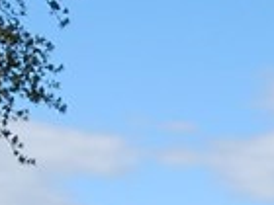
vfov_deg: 5.1
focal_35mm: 291
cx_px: 246
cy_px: 254
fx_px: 2303
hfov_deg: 6.8
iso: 100
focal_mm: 26
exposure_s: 1/250
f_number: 8
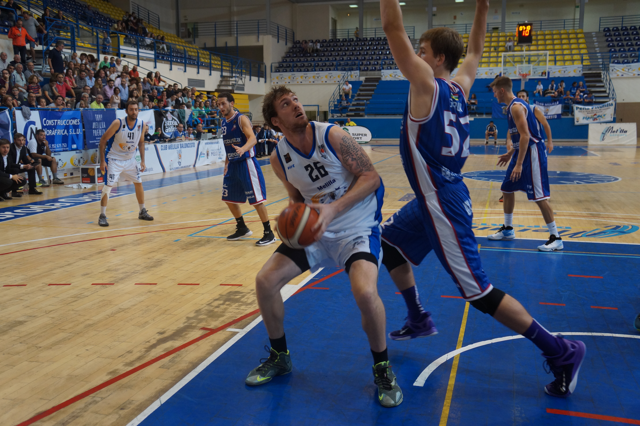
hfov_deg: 55.1
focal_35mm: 34
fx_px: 613
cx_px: 320
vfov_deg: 38.3
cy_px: 213
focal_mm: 23
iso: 640
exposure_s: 1/160
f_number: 4
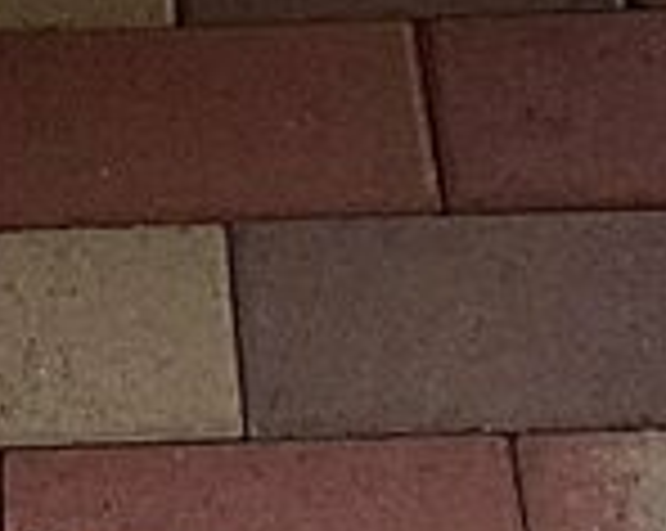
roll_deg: +1.6
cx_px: 130
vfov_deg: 5.7
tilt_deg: -23.9
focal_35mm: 246
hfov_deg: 7.9
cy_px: -1274
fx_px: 4843
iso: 25
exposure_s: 1/696
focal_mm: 3.3
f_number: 2.4
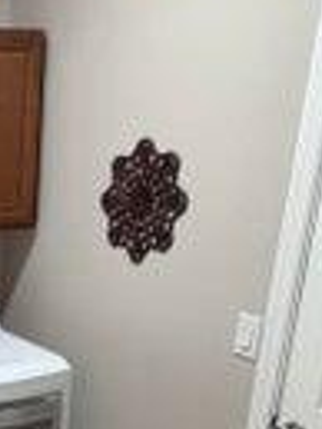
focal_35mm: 52
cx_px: -133
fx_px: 644
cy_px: 382
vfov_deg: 34.8
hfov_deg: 23.6
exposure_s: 1/60
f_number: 2.2
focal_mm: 2.22
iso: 320
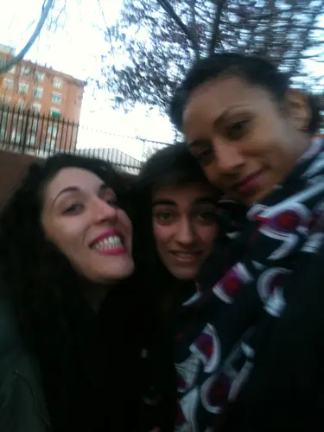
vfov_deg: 52.6
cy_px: 216
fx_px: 437
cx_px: 162
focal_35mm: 35
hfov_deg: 40.7
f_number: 2.8
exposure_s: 1/30
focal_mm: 3.85
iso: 80
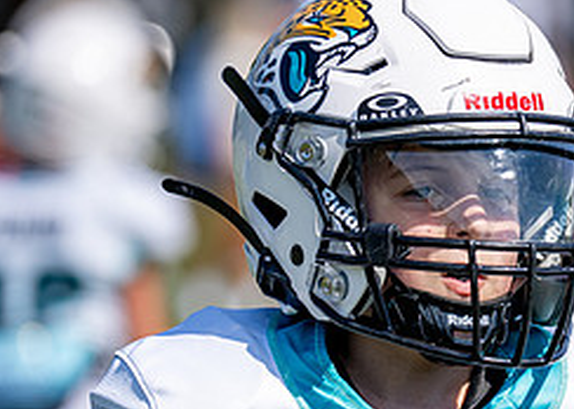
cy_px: 243
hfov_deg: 4.4
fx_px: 7446
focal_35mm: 457
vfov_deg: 3.1
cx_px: 485
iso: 160
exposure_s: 1/4000
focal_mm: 160
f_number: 2.8
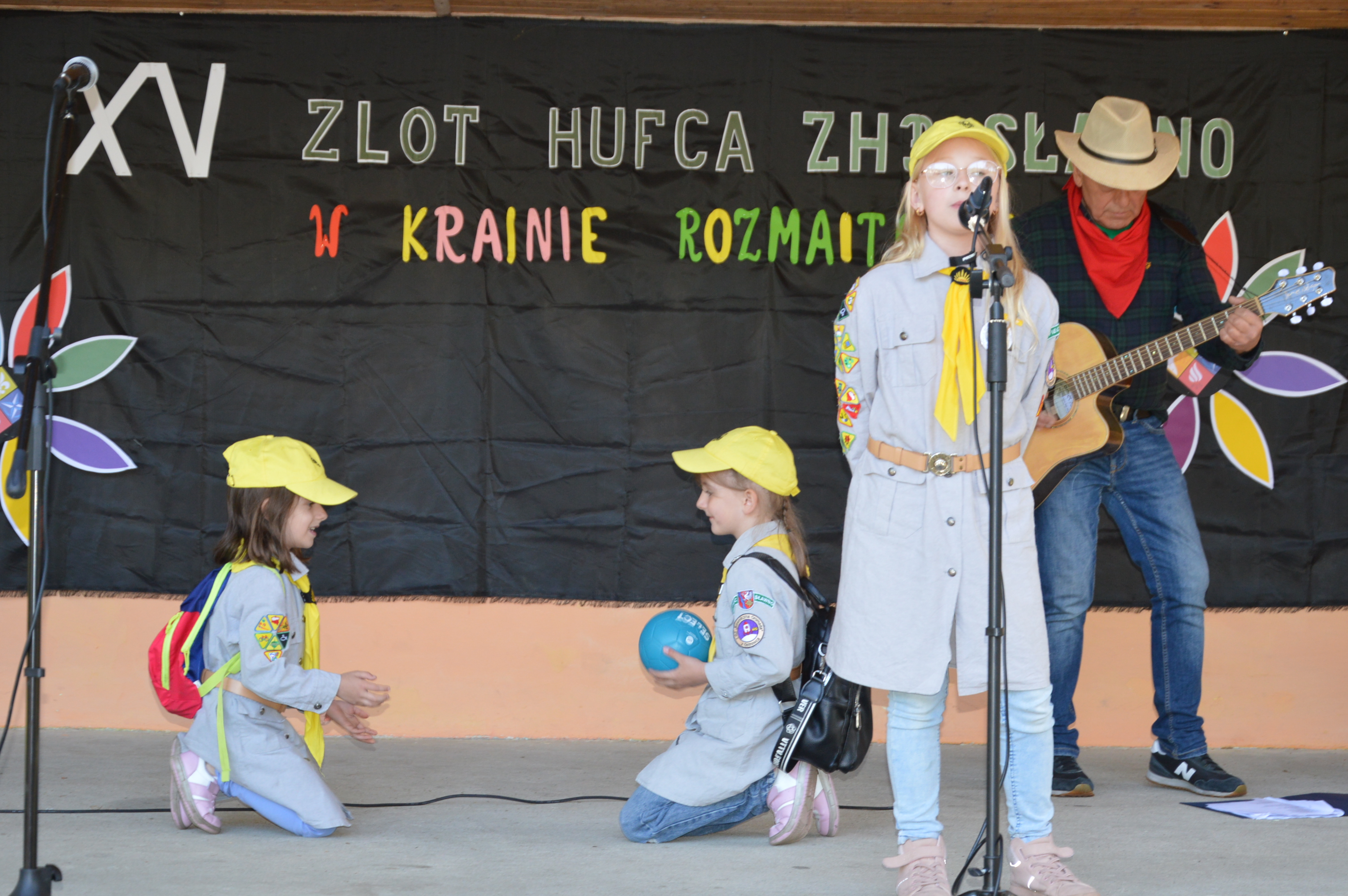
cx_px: 674
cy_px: 448
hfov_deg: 26.0
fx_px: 2918
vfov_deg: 17.5
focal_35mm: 78
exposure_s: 1/60
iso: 500
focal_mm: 52
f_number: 5
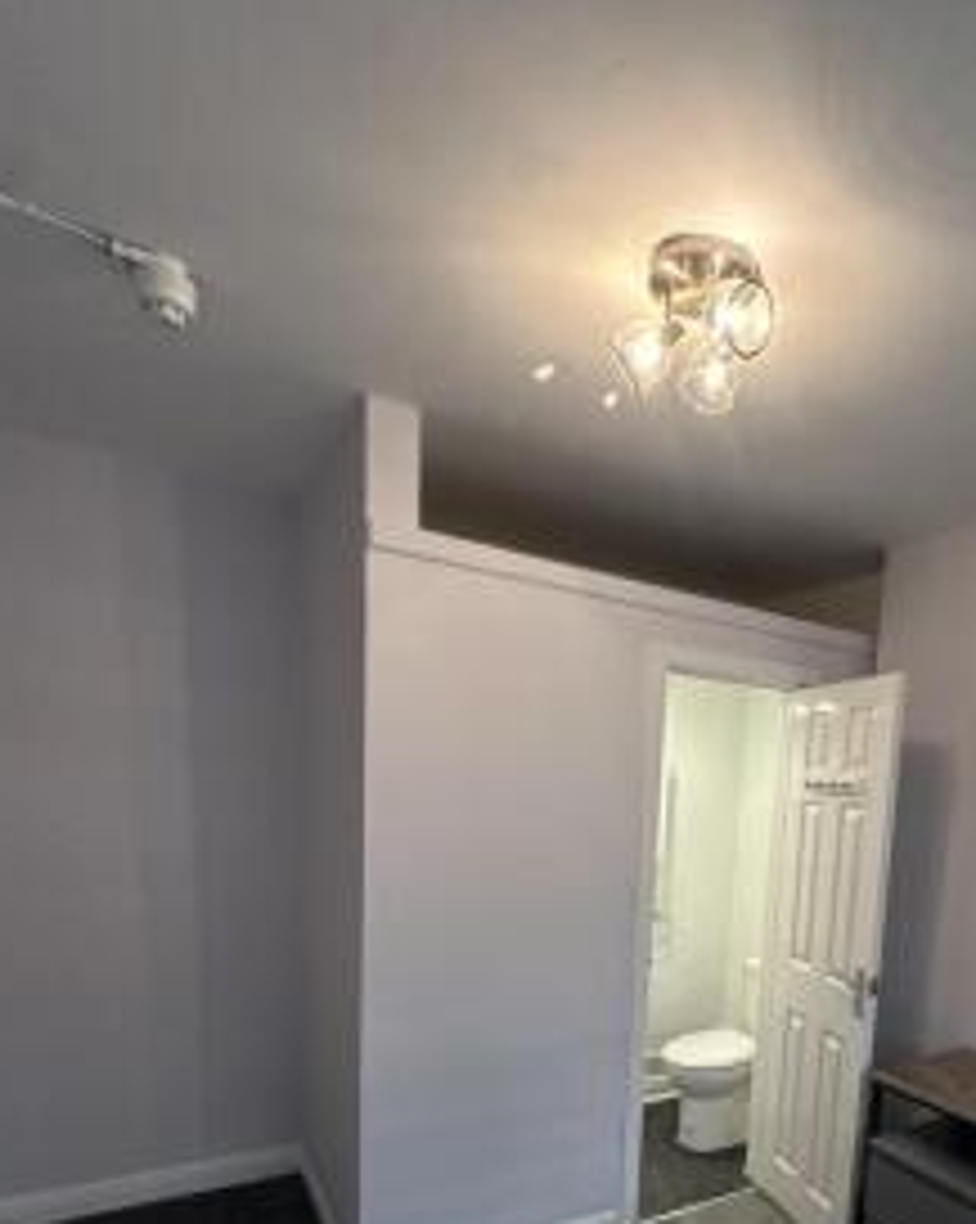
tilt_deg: -7.8
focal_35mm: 22
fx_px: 796
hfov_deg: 60.9
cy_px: 898
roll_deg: -3.9
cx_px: 679
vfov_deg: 70.7
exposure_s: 1/100
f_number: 2.2
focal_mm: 2.22
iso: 320
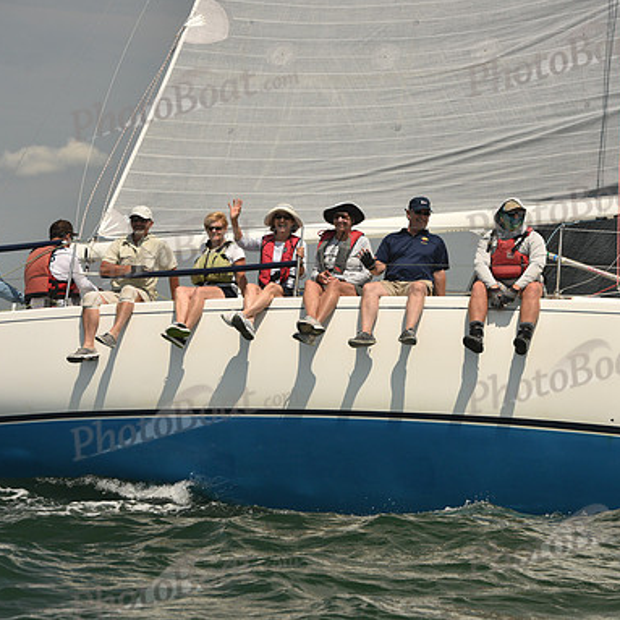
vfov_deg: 11.1
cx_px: 384
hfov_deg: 11.1
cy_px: 312
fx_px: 3181
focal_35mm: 157
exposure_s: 1/1000
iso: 320
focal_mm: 122
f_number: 7.1
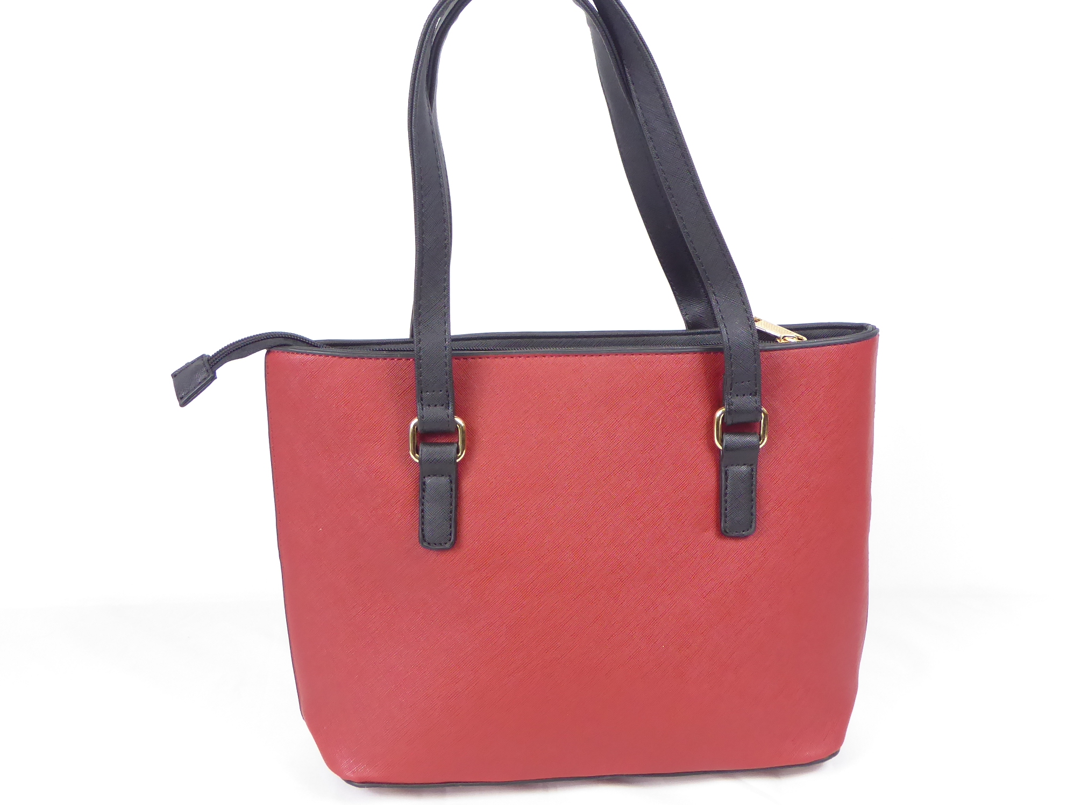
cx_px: 573
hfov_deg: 38.2
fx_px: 1551
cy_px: 386
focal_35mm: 50
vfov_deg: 29.1
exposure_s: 1/50
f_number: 3.7
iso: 400
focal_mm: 6.7
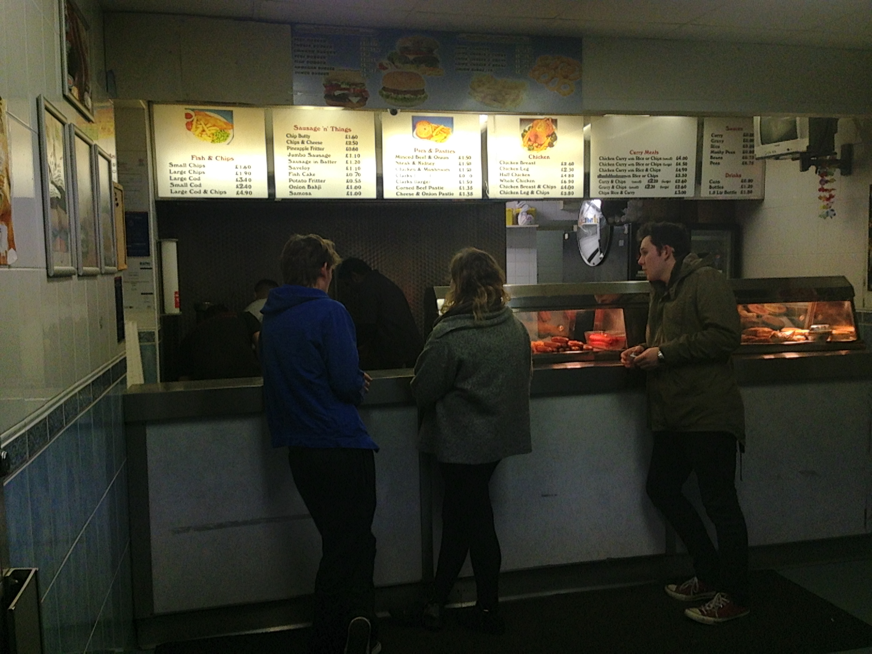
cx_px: 436
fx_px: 831
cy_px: 327
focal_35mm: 33
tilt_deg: -6.7
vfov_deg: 42.9
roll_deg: -0.6
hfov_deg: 55.4
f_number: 2.4
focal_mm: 4.12
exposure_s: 1/134
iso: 200
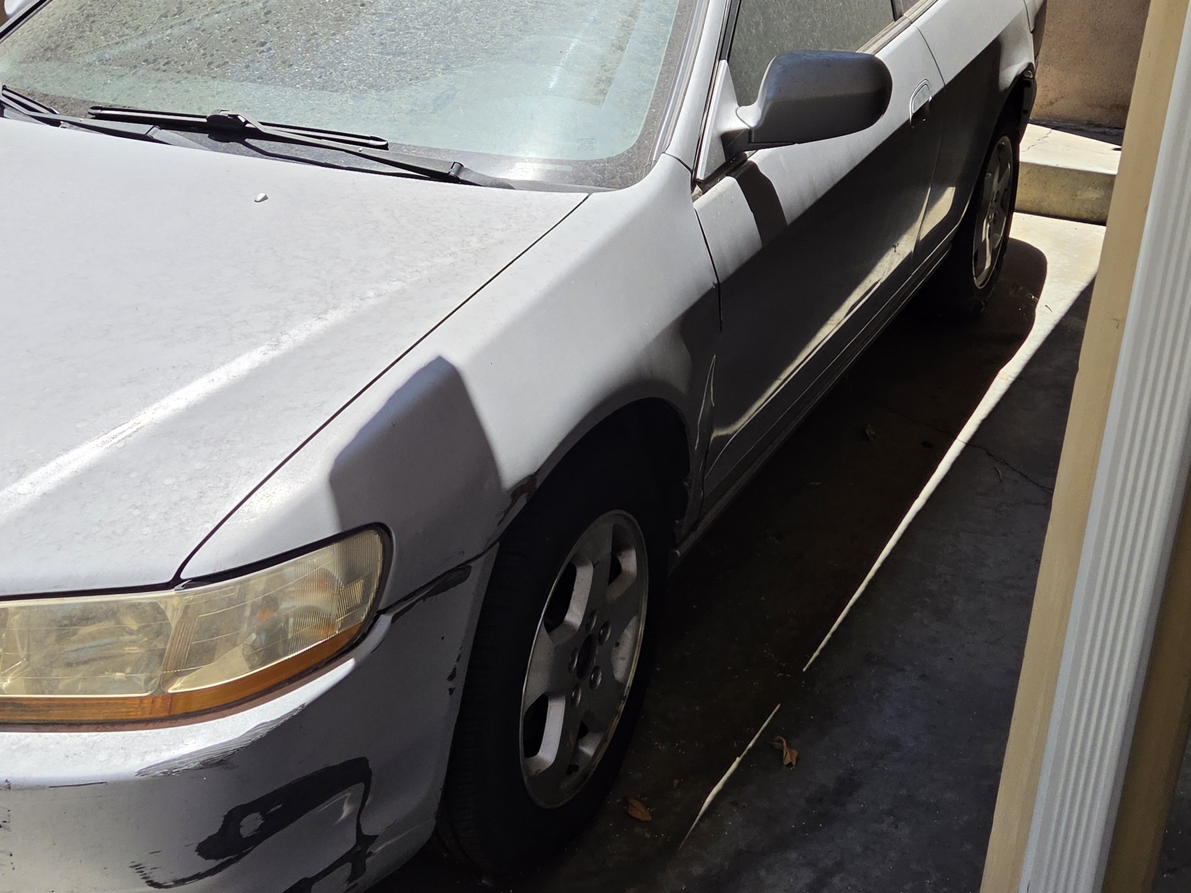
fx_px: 1514
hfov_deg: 42.8
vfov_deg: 32.7
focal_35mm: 44
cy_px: 347
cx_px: 480
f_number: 1.8
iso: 80
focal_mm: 5.4
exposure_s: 1/7734
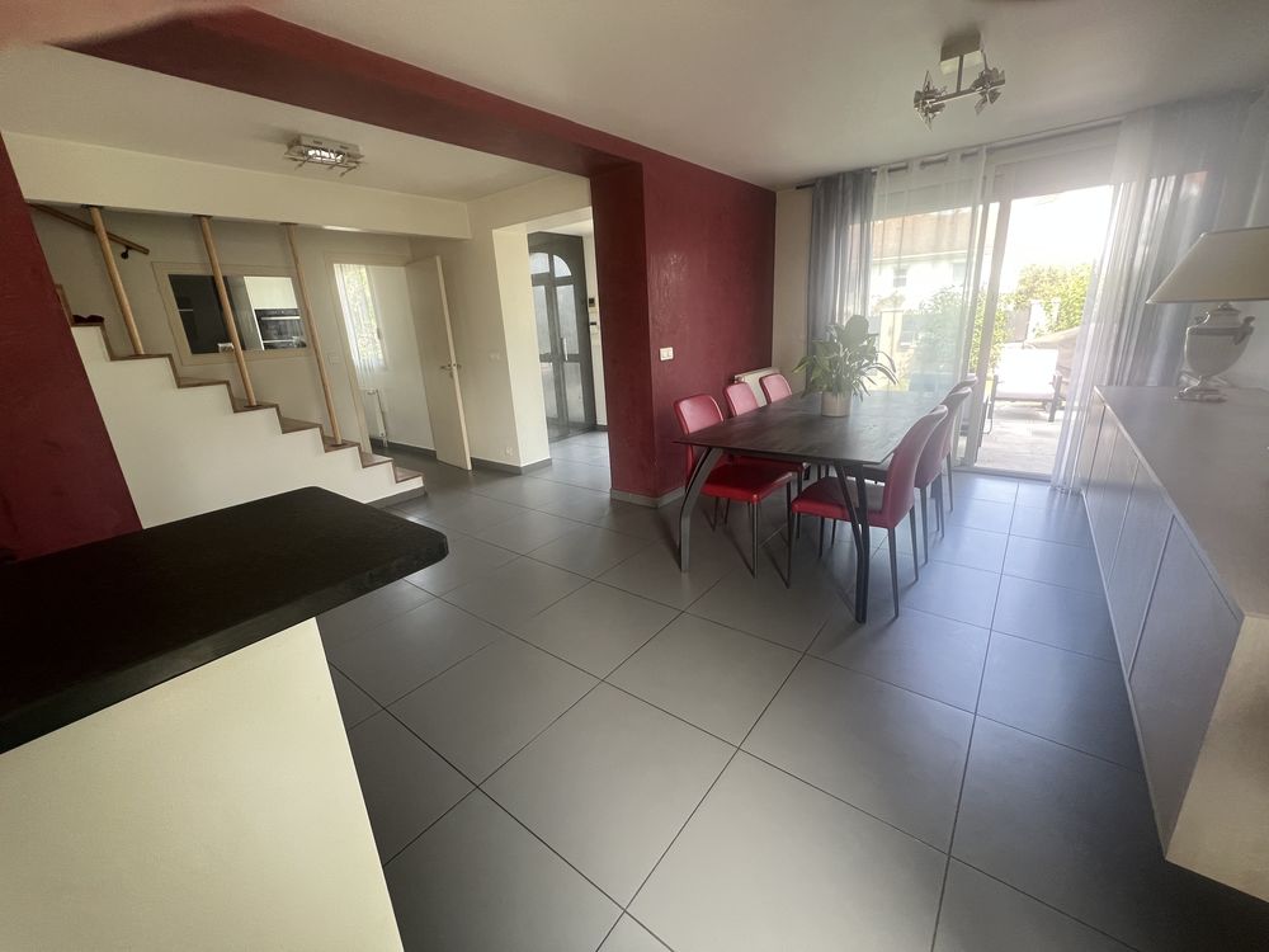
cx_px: 634
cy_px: 476
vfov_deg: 89.9
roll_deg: +3.2
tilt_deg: -17.1
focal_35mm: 13
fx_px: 477
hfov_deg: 106.2
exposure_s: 1/99
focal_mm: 1.57
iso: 160
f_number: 1.8
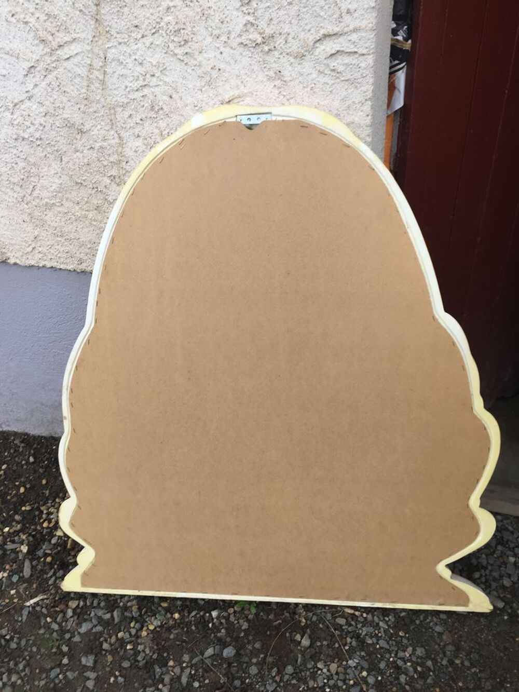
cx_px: 260
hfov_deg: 48.2
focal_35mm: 29
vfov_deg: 61.7
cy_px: 346
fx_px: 580
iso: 32
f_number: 2.2
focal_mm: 4.15
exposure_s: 1/202
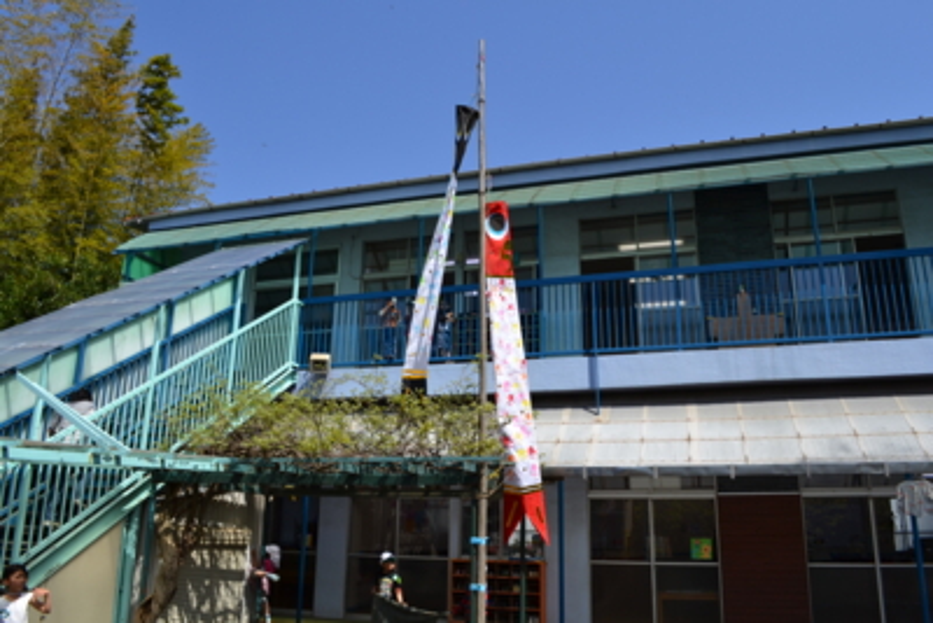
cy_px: 312
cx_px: 466
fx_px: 700
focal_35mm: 27
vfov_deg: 48.0
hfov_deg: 67.4
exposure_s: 1/250
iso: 100
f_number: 8
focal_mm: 18
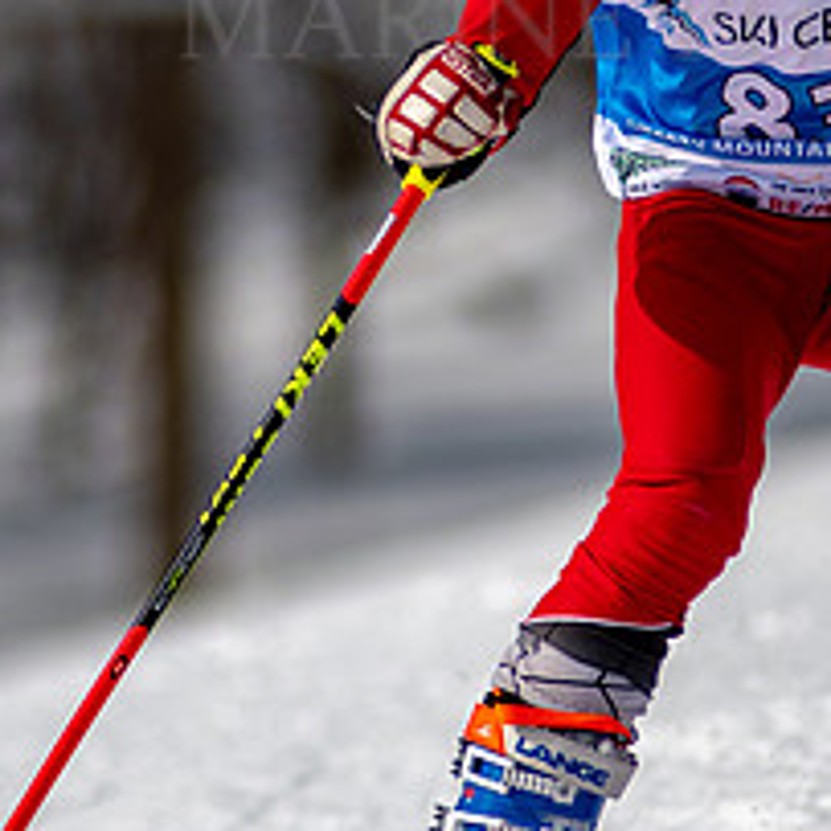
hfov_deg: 1.6
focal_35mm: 1094
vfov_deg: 1.6
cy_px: 158
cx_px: 516
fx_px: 29713
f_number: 2.8
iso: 100
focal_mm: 300
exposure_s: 1/8000
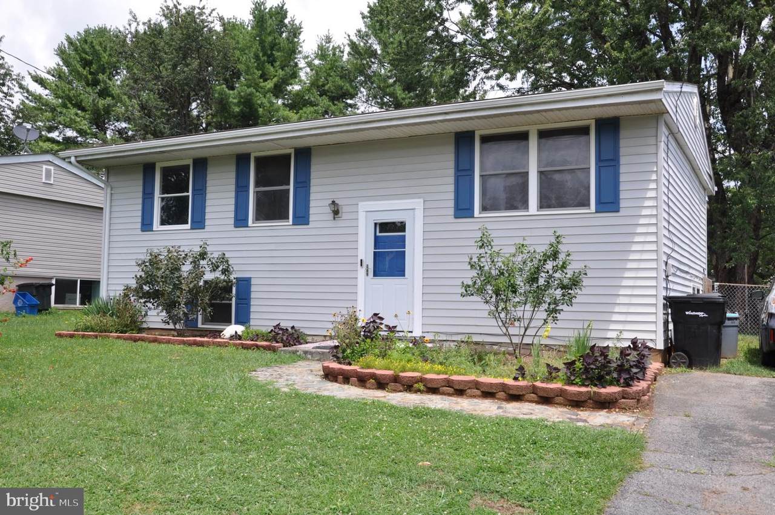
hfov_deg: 53.2
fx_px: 774
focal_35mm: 36
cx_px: 388
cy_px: 258
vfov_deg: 36.8
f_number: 9
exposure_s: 1/320
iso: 200
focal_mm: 24
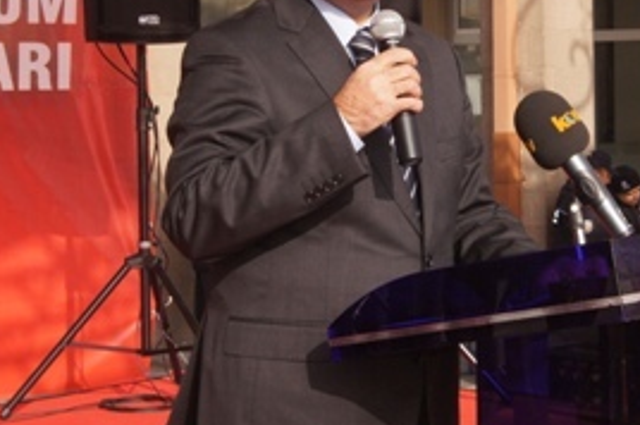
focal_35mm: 113
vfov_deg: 12.1
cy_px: 129
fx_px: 2004
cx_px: 399
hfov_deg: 18.1
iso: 400
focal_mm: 45
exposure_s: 1/160
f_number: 25
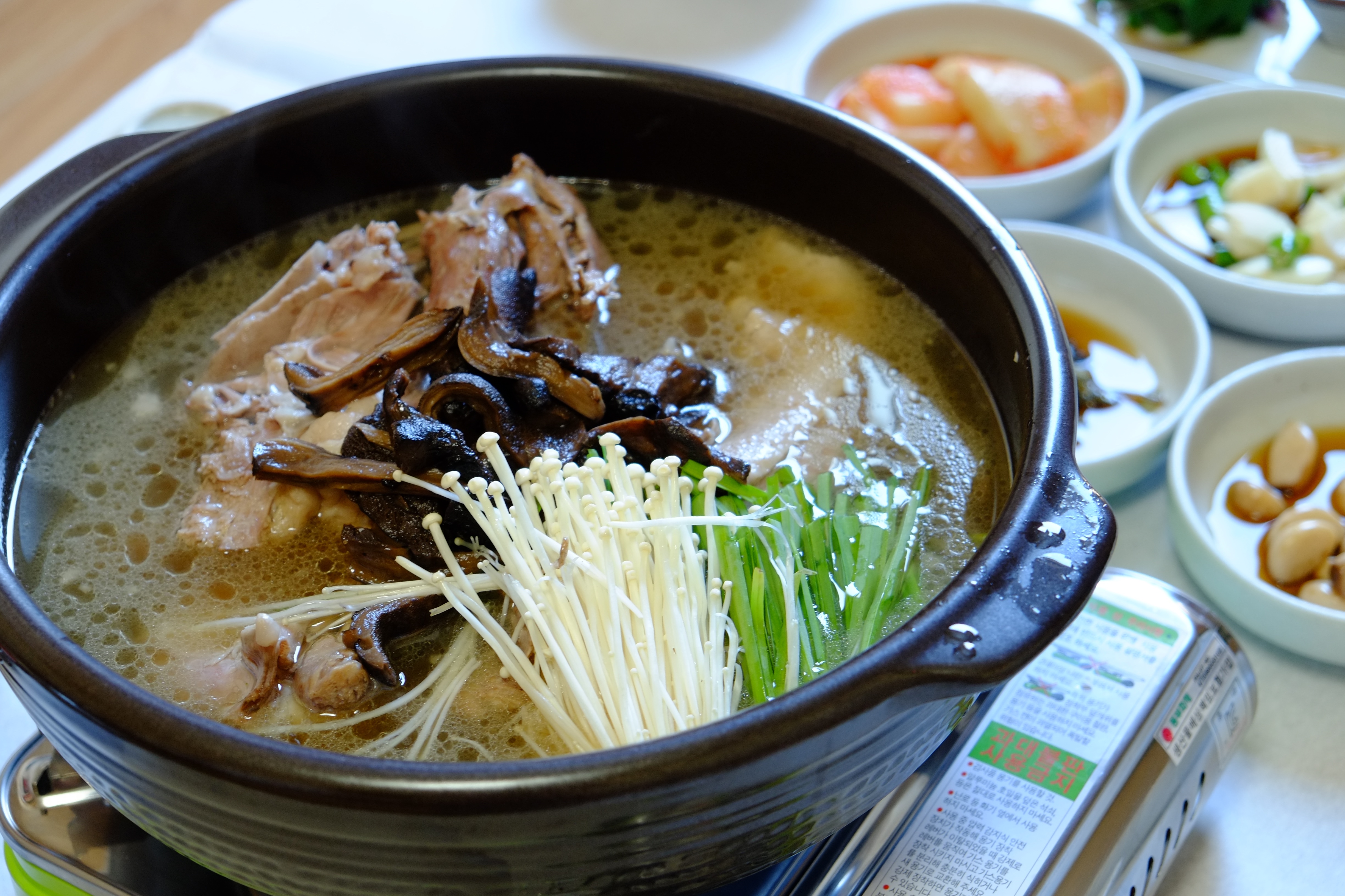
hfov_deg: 29.2
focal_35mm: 69
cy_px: 448
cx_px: 672
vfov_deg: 19.7
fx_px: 2578
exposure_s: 1/13
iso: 400
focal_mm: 46.3
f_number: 4
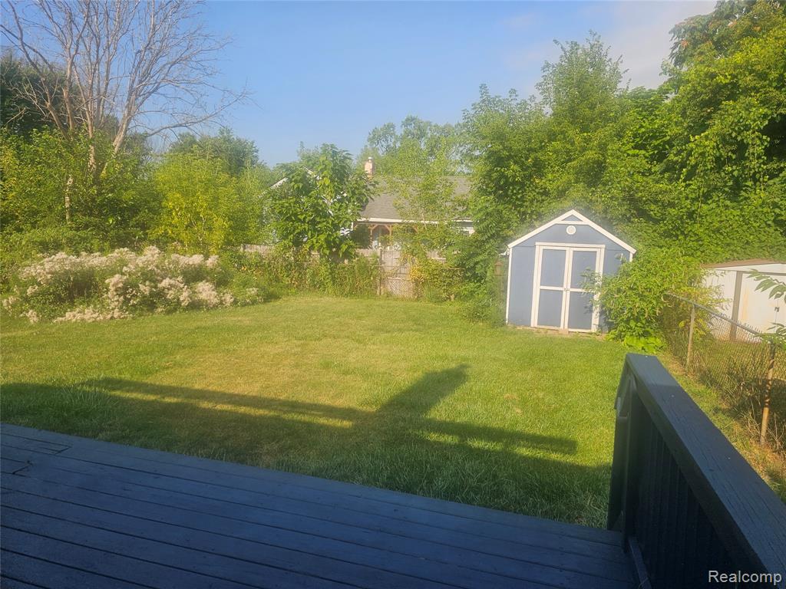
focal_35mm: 23
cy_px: 294
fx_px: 522
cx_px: 393
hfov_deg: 73.9
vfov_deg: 58.9
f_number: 1.7
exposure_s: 1/650
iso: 10
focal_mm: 6.3
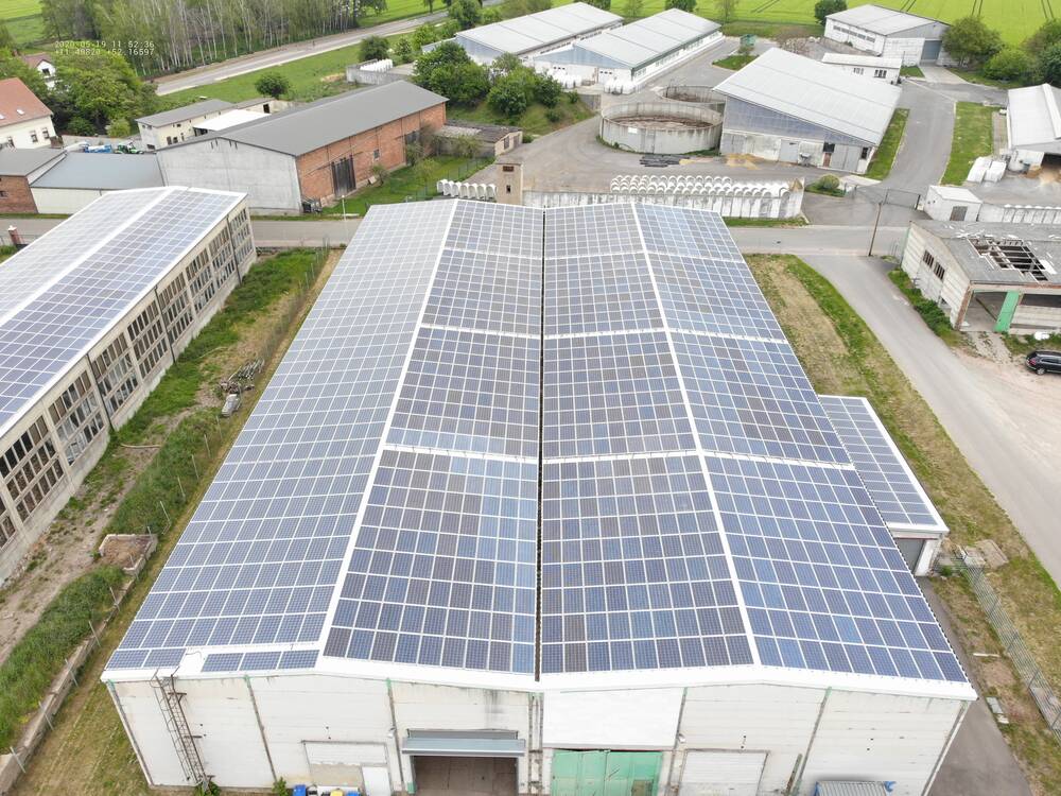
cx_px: 530
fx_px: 736
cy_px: 398
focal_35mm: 24
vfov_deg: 56.8
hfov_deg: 71.6
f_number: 2.8
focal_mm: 4.5
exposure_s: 1/200
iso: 110
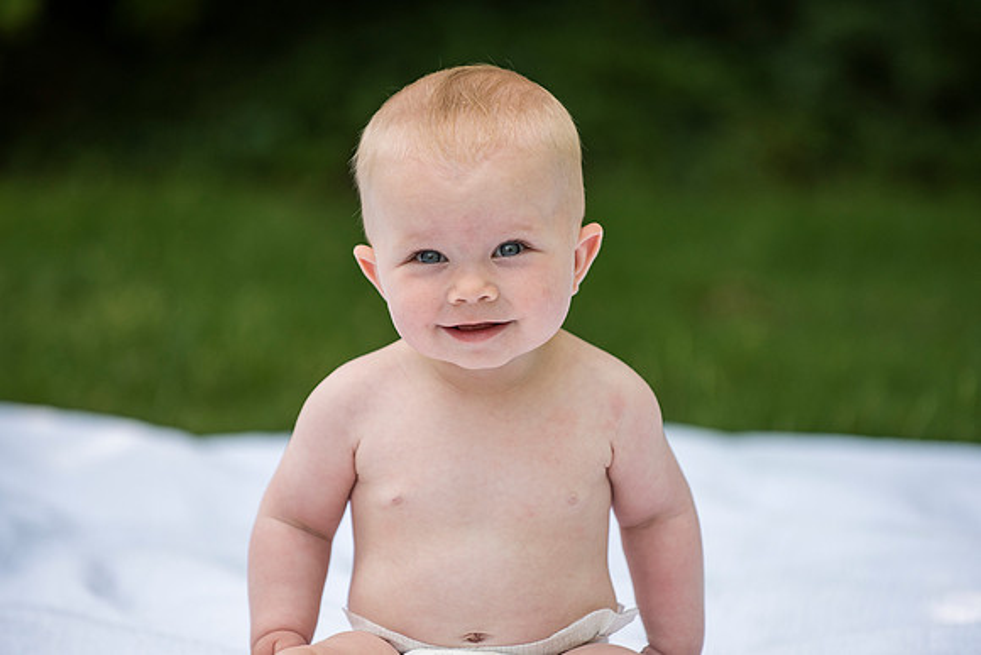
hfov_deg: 9.6
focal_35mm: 214
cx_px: 497
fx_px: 5823
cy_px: 350
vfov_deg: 6.4
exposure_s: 1/1000
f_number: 3.5
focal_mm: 200
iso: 400
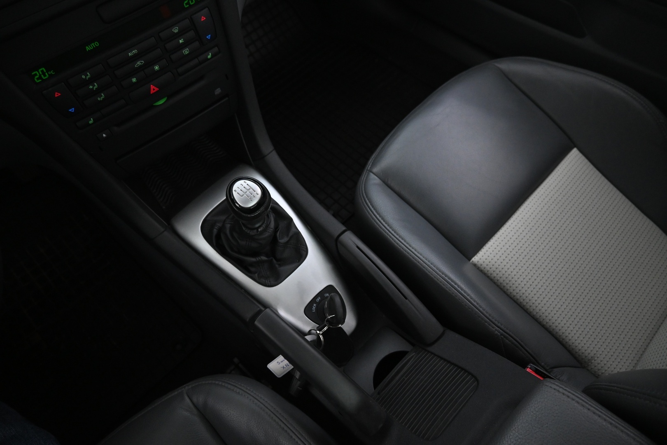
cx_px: 334
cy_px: 222
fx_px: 445
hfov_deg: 73.7
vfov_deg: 53.1
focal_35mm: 24
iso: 2500
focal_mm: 16
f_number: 3.5
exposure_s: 1/25
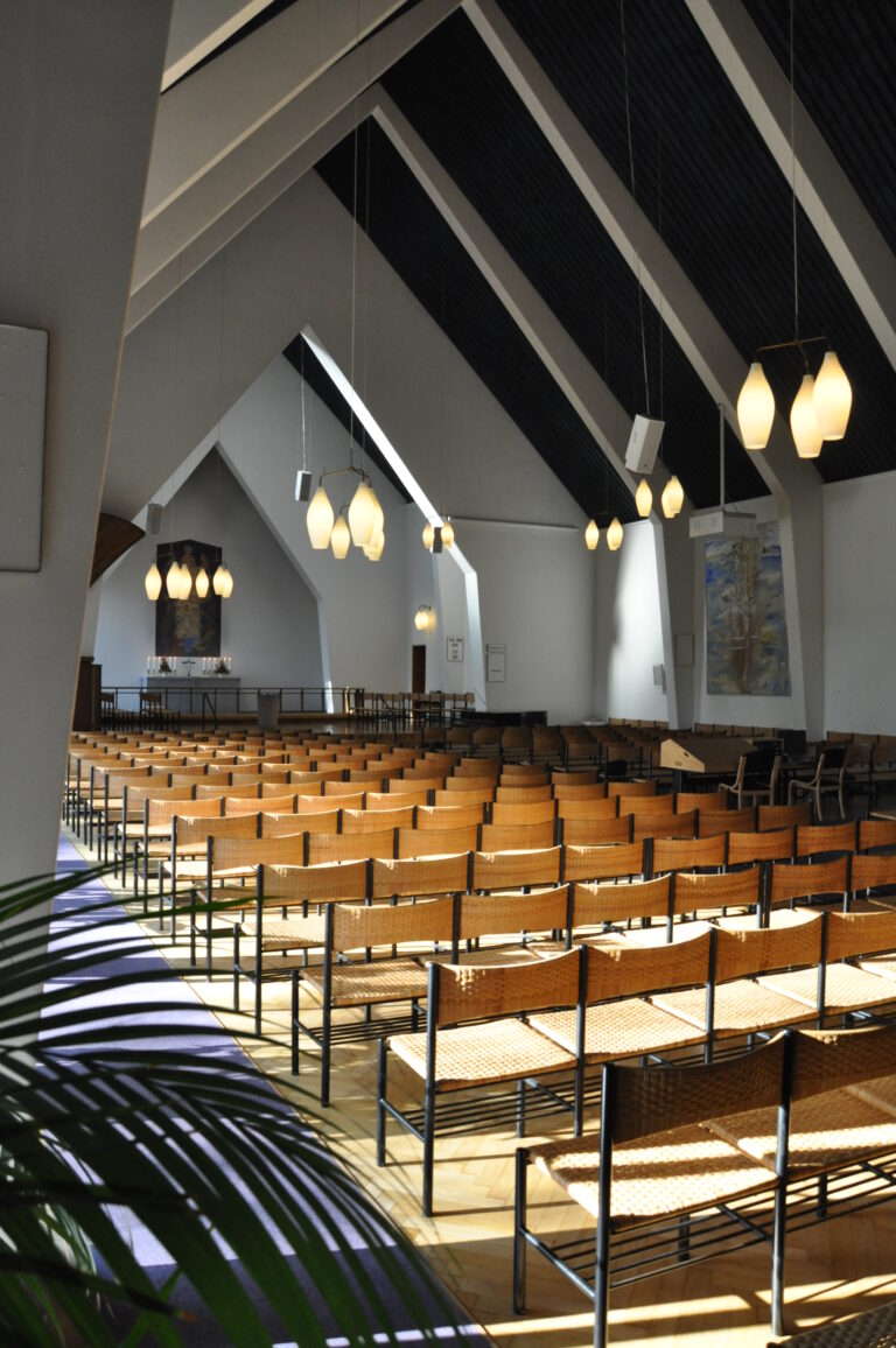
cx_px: 448
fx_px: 1010
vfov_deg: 67.4
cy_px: 674
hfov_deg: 47.8
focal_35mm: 27
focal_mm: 18
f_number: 7.1
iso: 1000
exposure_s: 1/200
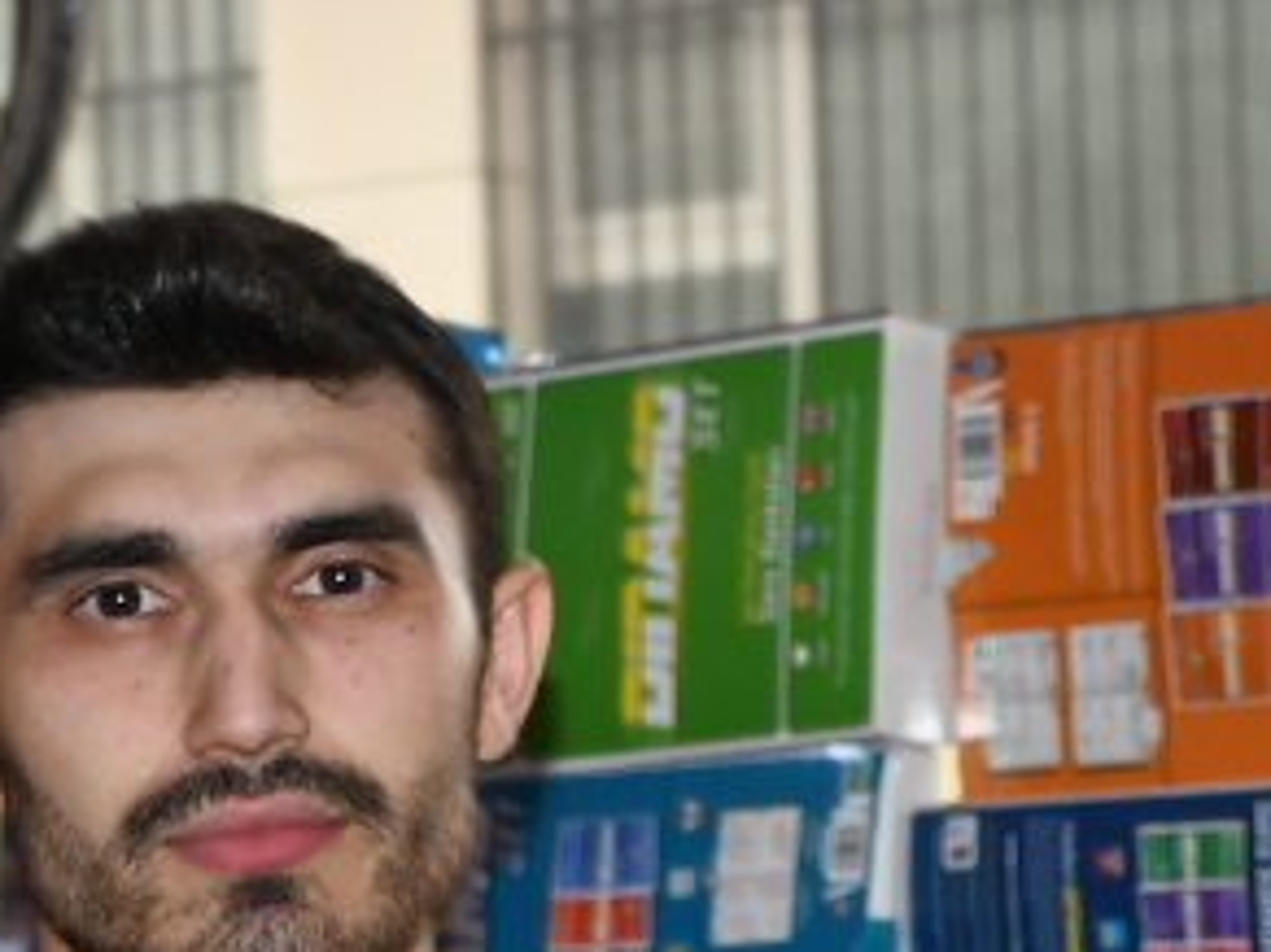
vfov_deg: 7.0
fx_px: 7671
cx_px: 1227
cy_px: 1336
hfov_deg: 9.4
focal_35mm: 209
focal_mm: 26
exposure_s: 1/60
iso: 200
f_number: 3.8
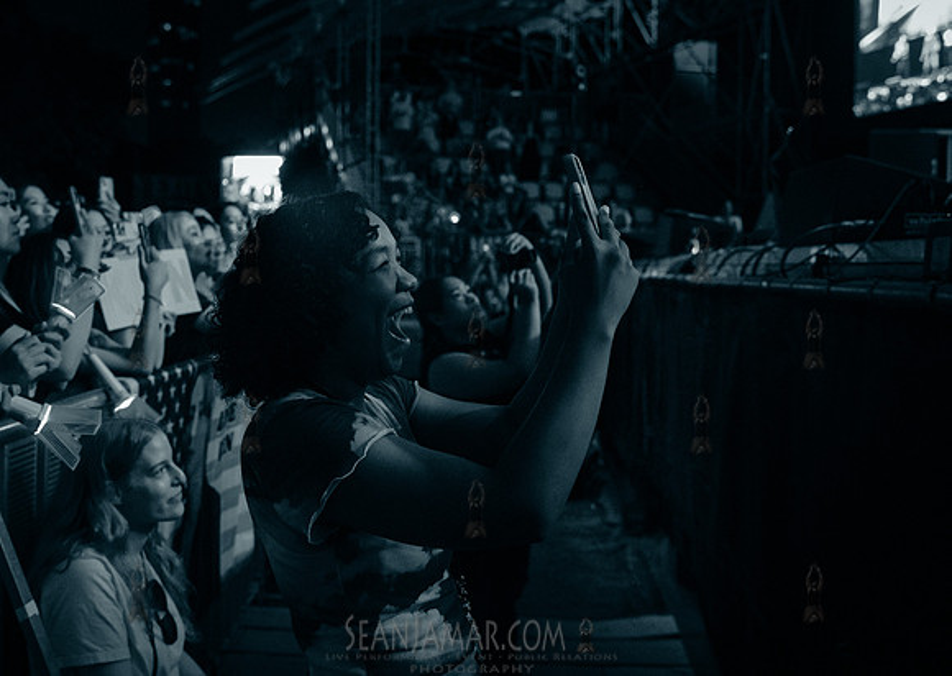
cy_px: 299
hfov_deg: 46.5
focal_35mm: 41
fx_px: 1102
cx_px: 394
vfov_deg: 34.1
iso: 8000
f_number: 4
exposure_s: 1/400
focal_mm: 35
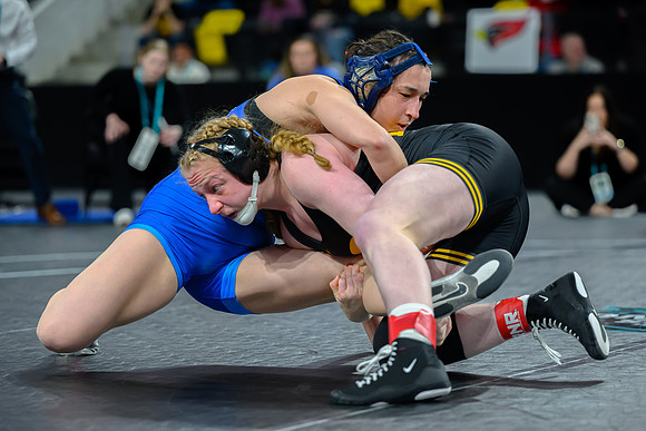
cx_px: 350
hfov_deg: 15.7
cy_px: 201
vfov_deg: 10.5
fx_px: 2349
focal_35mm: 131
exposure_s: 1/640
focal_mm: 115
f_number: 2.8
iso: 2800
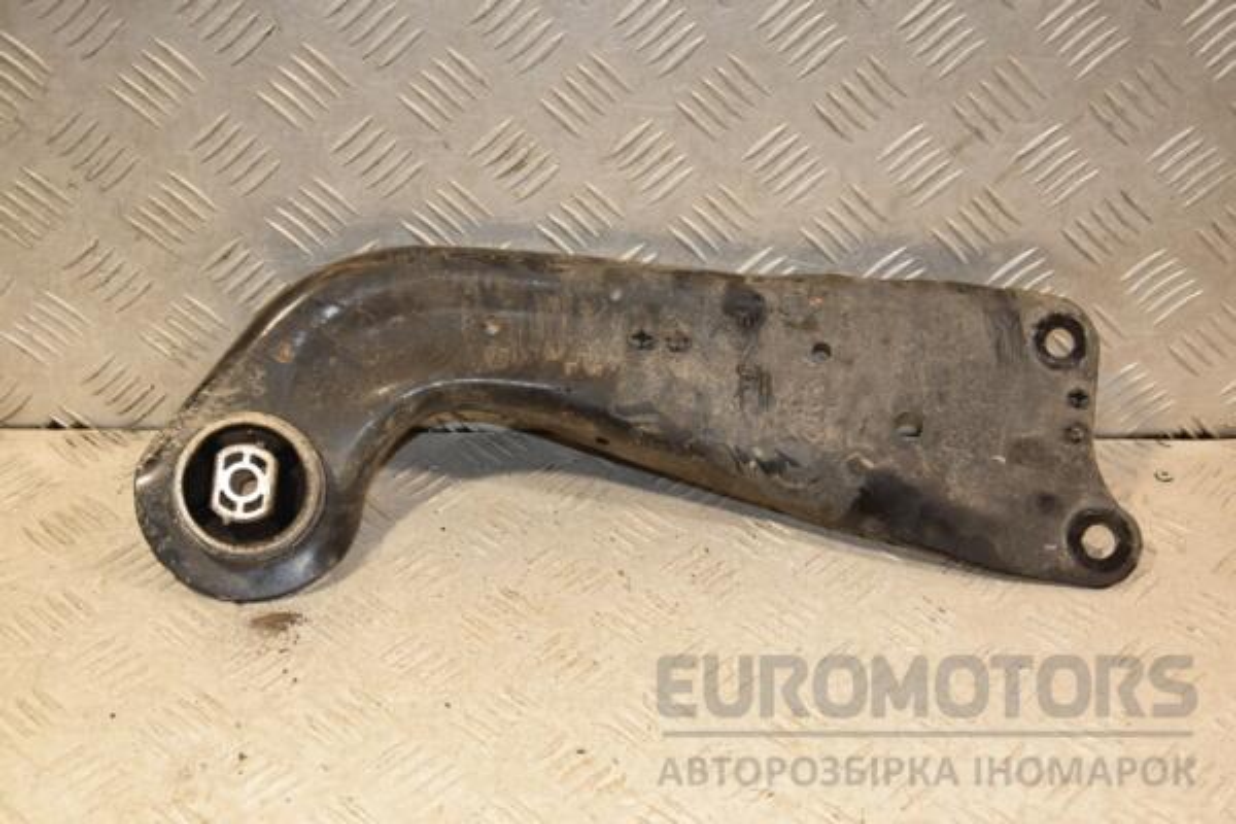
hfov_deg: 33.4
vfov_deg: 22.6
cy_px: 412
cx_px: 618
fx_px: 2060
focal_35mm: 60
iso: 800
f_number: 5.6
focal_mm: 40
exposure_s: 1/200
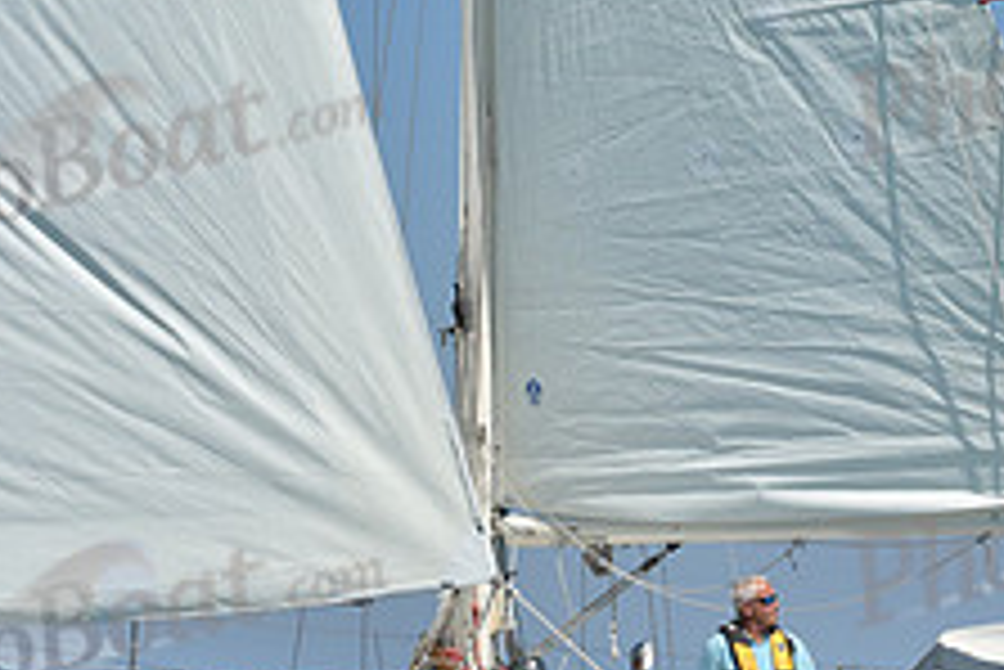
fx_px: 5079
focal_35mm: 182
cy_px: 339
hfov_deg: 11.3
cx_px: 621
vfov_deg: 7.6
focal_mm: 70
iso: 250
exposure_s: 1/1250
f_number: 9
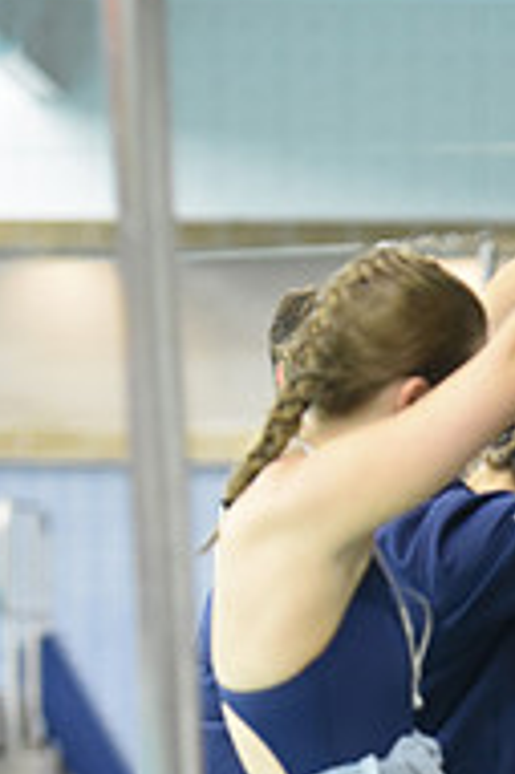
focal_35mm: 319
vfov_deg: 6.4
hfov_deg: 4.3
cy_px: 1017
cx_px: 667
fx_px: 6857
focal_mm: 105
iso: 3200
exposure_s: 1/320
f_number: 2.8
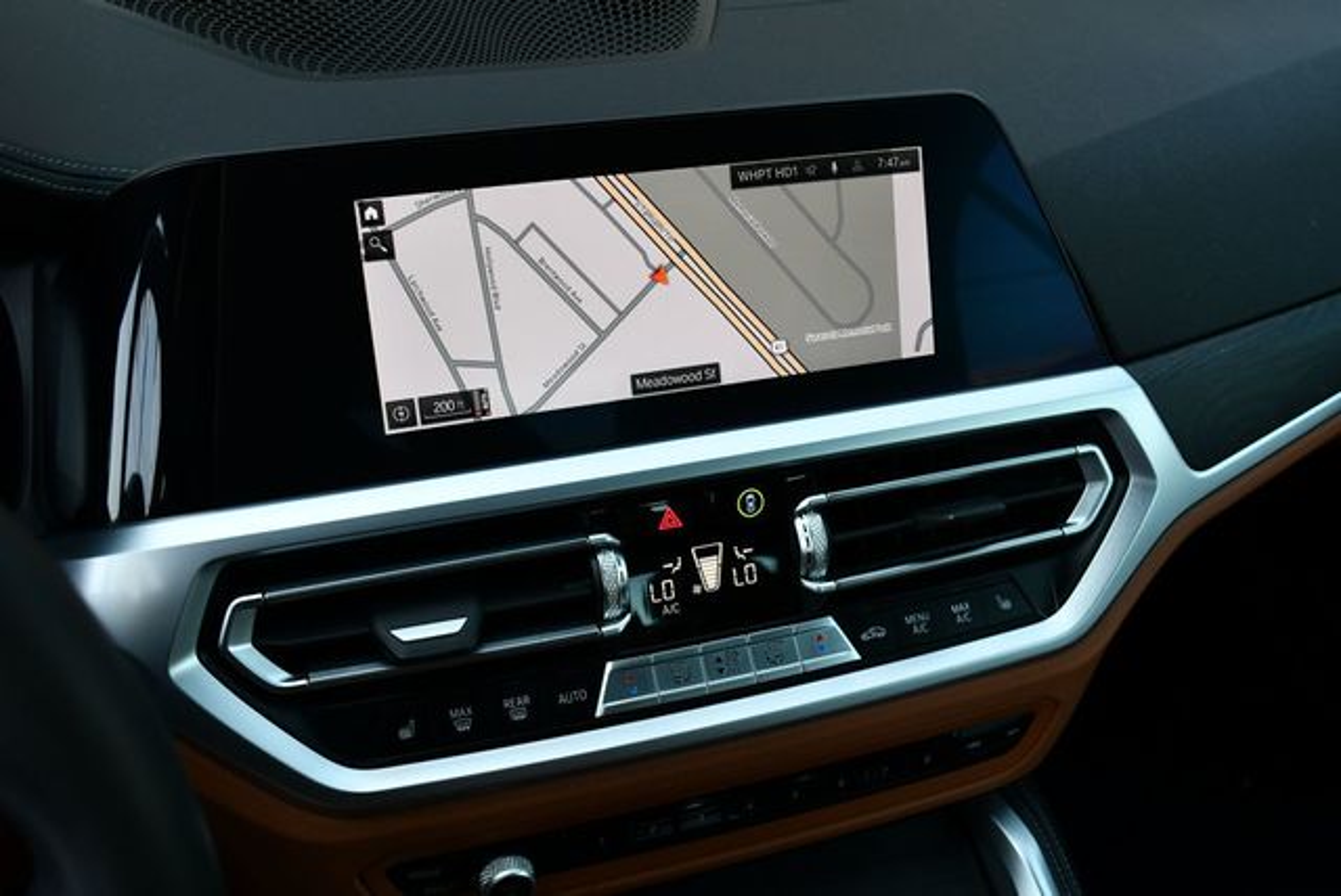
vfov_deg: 36.9
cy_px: 448
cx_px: 670
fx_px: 1342
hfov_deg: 53.1
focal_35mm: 36
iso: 400
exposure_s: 1/250
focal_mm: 18
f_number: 4.5
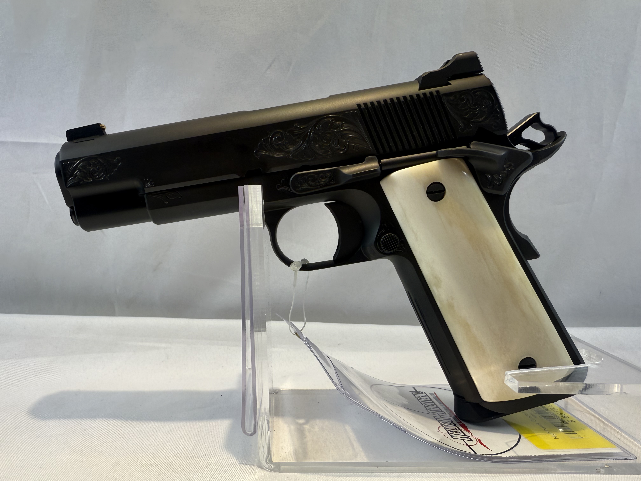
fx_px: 444
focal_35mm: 24
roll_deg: -0.8
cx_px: 320
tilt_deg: -5.3
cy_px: 240
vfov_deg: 56.8
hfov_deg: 71.6
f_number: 2.2
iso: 40
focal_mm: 2.22
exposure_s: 1/251
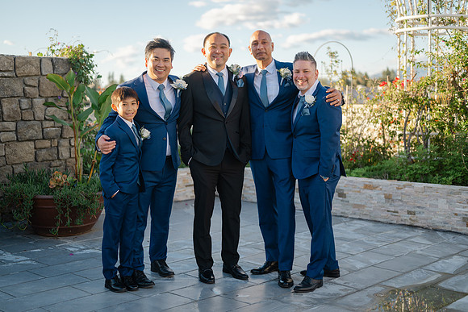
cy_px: 156
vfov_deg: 27.0
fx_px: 650
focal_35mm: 50
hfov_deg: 39.6
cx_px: 234
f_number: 1.8
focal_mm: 50
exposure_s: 1/800
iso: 64
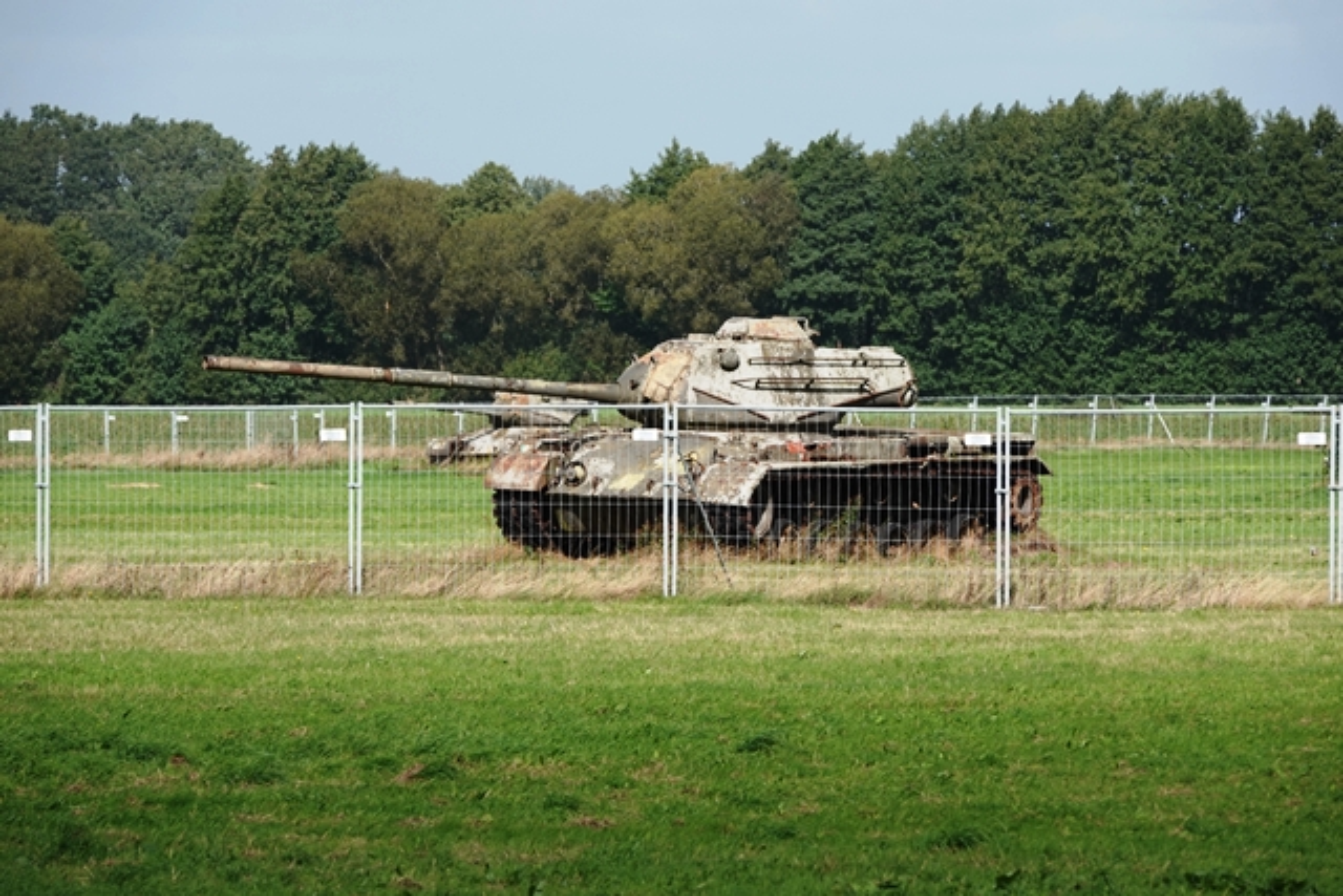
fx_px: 14925
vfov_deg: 3.4
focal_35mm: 400
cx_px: 672
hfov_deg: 5.2
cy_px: 448
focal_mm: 146.76
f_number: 8
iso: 100
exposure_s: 1/250
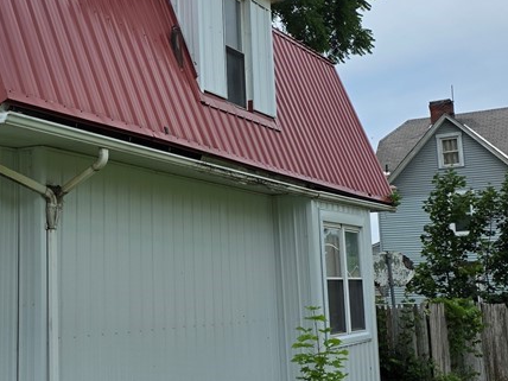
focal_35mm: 55
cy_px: 157
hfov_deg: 34.3
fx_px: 807
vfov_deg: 26.5
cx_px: 131
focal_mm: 6.3
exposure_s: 1/7944
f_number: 1.7
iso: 80
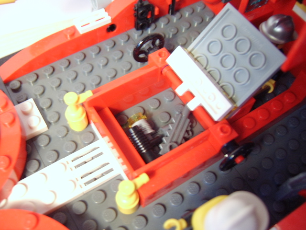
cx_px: 153
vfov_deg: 45.4
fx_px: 274
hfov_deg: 58.4
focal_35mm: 31
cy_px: 115
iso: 100
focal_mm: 8.13
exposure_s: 1/5
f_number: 2.7
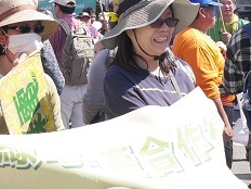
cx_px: -65
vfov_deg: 12.9
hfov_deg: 17.0
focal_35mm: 110
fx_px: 798
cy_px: -68
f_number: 5.6
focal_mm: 15
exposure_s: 1/400
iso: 200
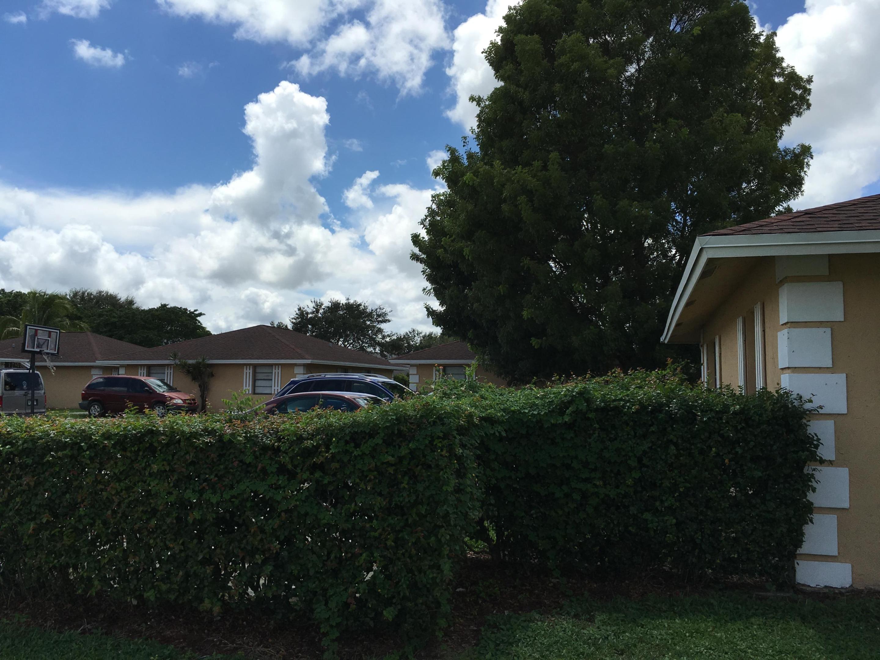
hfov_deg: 61.7
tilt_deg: +5.1
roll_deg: +1.4
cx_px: 440
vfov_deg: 48.2
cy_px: 330
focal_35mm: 29
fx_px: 737
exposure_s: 1/2262
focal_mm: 4.15
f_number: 2.2
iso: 25
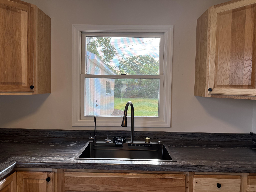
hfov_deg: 71.6
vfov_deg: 56.8
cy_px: 96
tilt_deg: -1.6
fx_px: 177
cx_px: 128
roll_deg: -1.0
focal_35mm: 24
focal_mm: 6.76
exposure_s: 1/198
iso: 100
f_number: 1.78
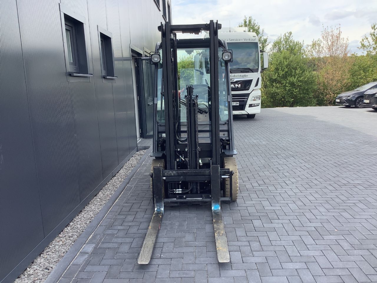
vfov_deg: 45.4
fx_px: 338
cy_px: 142
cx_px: 188
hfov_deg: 58.4
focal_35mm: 31
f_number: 2.4
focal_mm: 3.3
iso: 25
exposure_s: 1/283
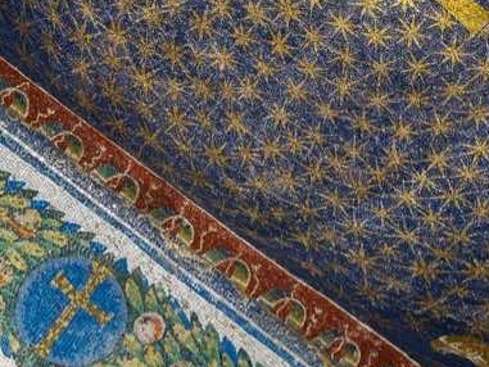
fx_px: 1780
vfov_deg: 11.7
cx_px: -10
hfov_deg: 15.3
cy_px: 314
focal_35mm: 126
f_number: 4
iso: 125
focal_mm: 20
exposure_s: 2.5
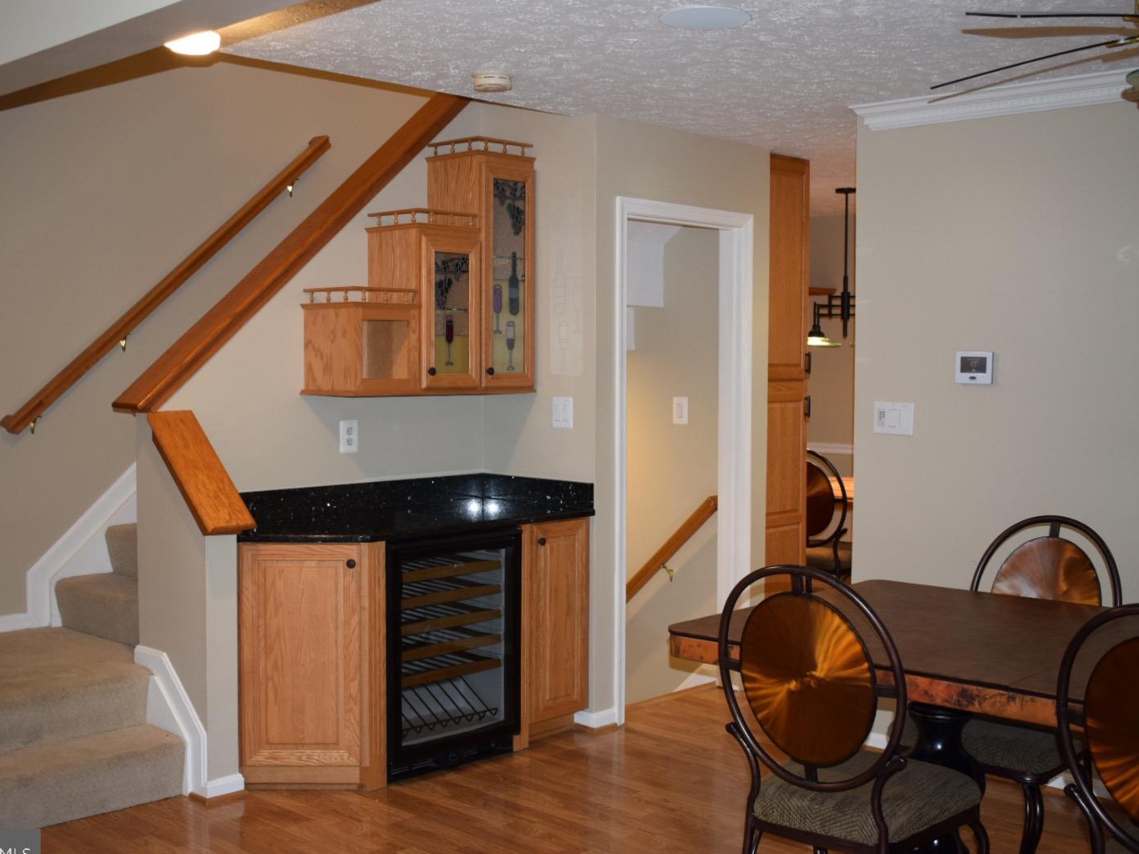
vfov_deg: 35.9
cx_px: 557
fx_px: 1316
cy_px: 436
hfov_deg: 46.8
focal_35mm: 40
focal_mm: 24
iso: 800
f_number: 4
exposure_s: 1/60
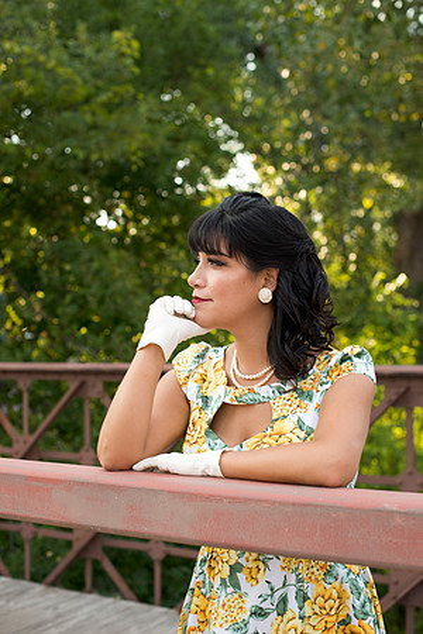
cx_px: 212
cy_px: 317
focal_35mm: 50
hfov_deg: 27.0
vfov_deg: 39.6
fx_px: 881
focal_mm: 50
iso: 200
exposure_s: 1/320
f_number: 3.5
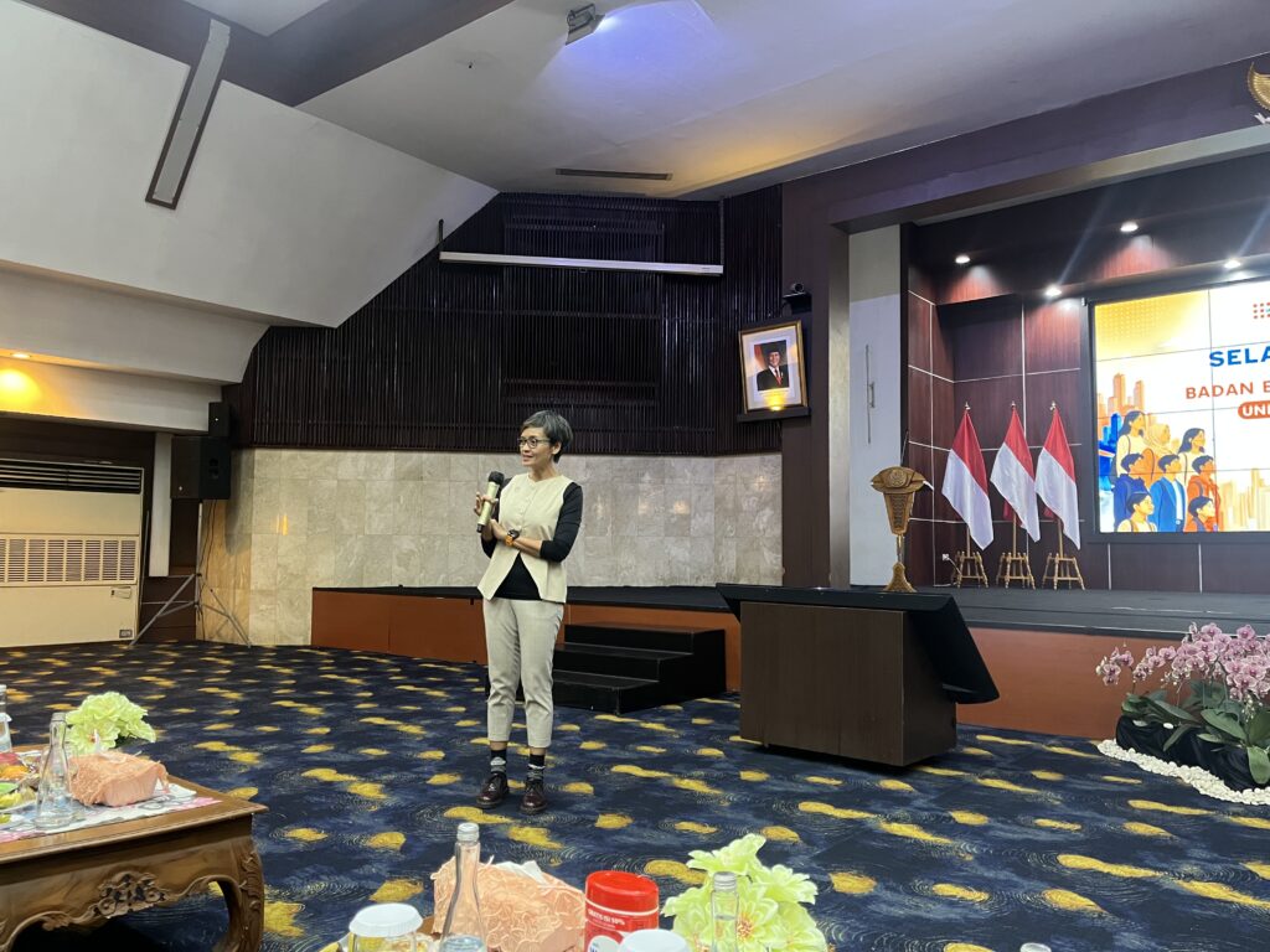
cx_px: 635
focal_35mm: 26
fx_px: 954
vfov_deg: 53.1
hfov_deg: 67.3
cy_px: 476
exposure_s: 1/50
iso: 500
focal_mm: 5.1
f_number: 1.6
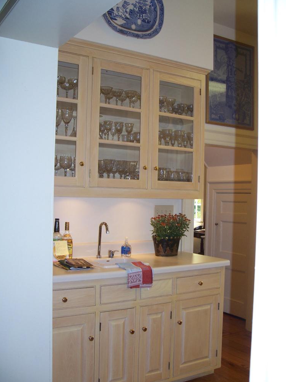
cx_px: 143
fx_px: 419
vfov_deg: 49.0
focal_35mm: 38
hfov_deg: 37.7
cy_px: 193
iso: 125
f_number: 2.8
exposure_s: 1/60
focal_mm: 7.8
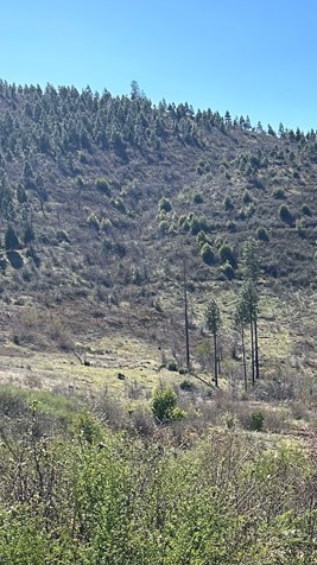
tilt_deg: -18.2
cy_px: 547
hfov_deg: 18.7
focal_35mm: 61
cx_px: 369
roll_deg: +0.0
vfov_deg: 32.0
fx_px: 913
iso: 50
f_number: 1.5
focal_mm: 5.7
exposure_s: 1/2353
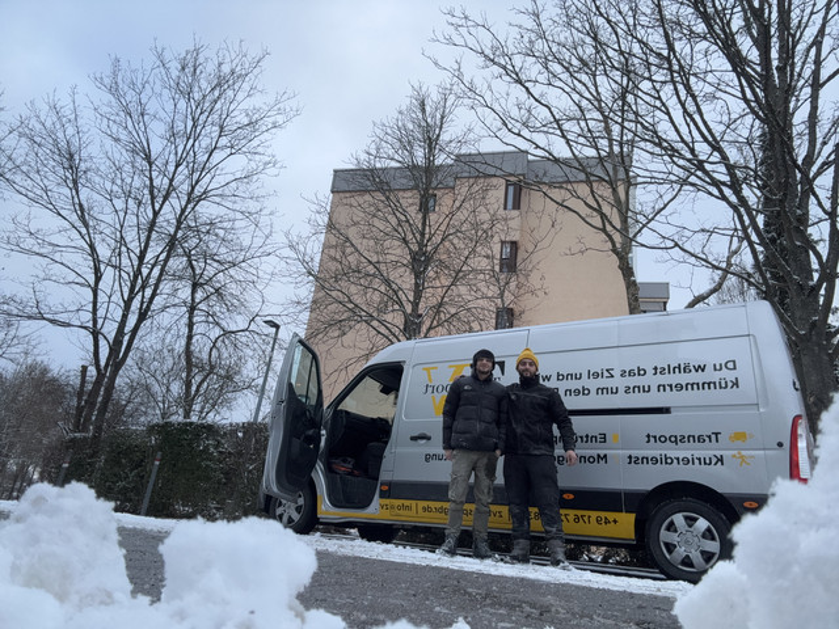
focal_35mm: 23
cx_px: 420
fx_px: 557
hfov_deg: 73.9
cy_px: 314
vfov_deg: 58.9
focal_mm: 2.69
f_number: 1.9
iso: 25
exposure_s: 1/386
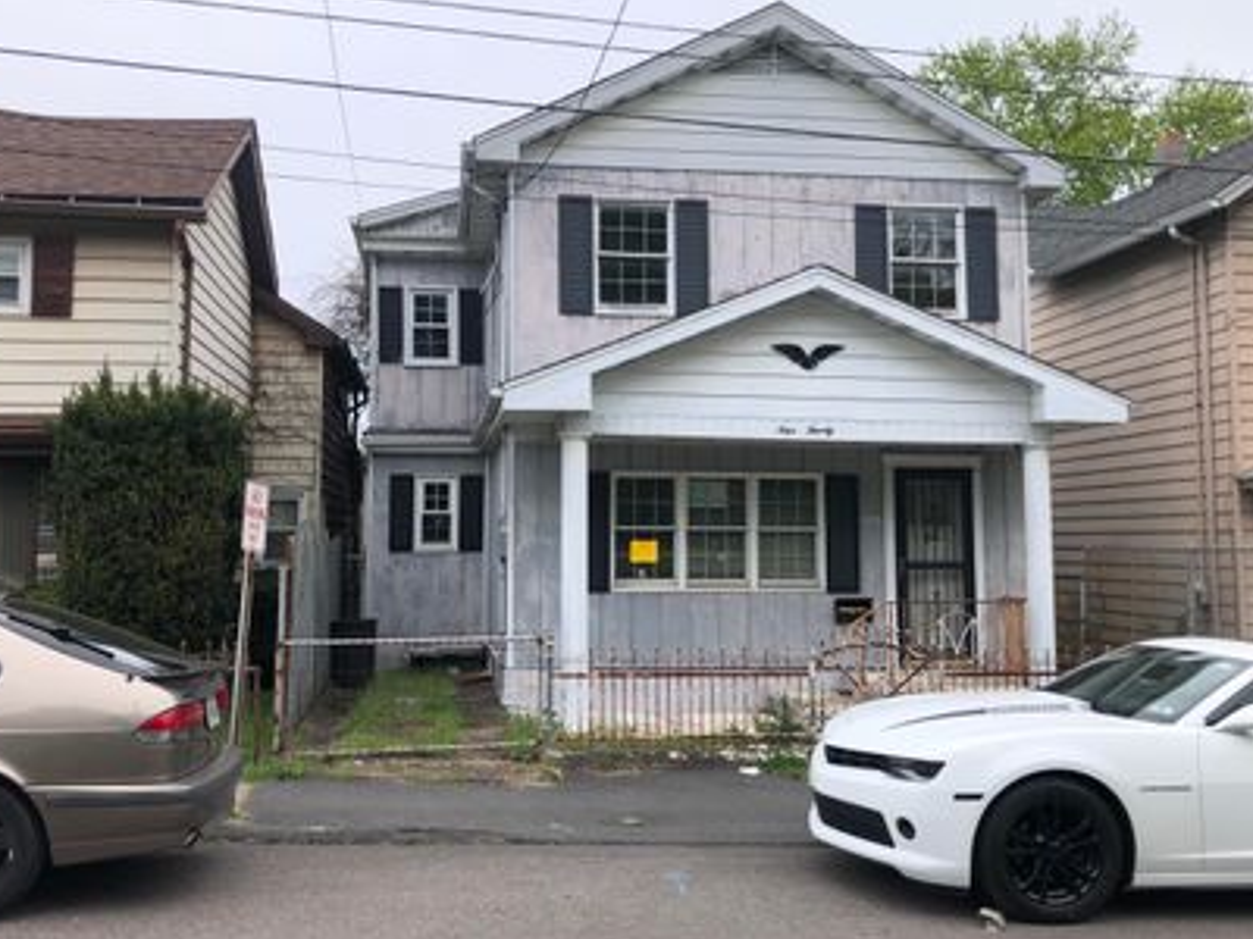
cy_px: 455
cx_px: 636
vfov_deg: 40.7
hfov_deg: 52.6
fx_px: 1267
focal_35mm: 35
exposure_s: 1/1389
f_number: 1.8
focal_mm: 3.99
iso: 20
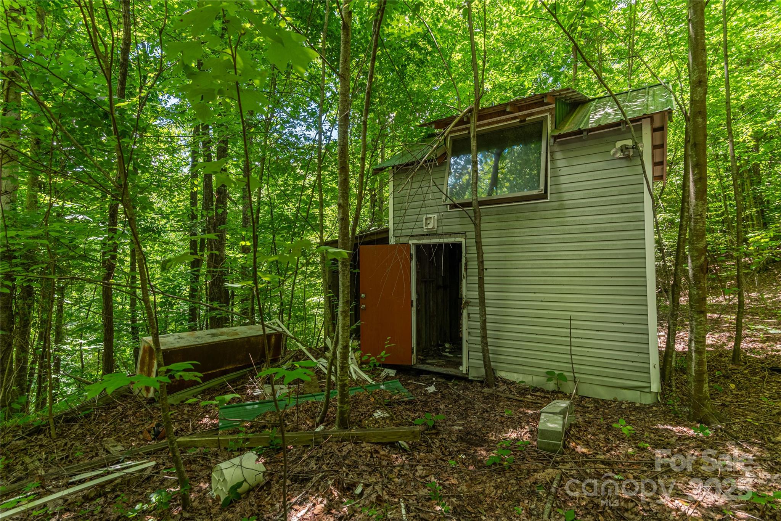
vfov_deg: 70.5
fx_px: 369
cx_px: 390
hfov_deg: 93.3
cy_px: 260
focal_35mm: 17
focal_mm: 17
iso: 640
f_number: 7.1
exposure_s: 1/500
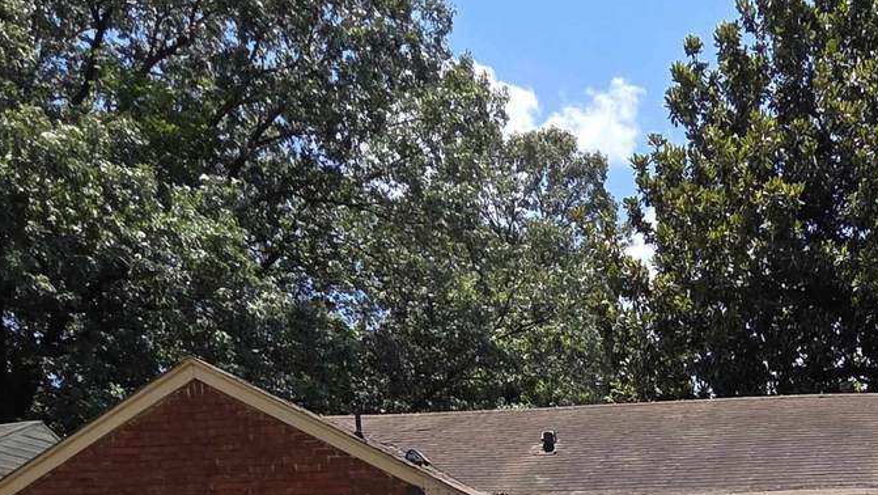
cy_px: 604
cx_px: 789
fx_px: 629
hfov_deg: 59.5
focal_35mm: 27
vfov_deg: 34.0
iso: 50
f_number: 2.2
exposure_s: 1/1667
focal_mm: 2.2
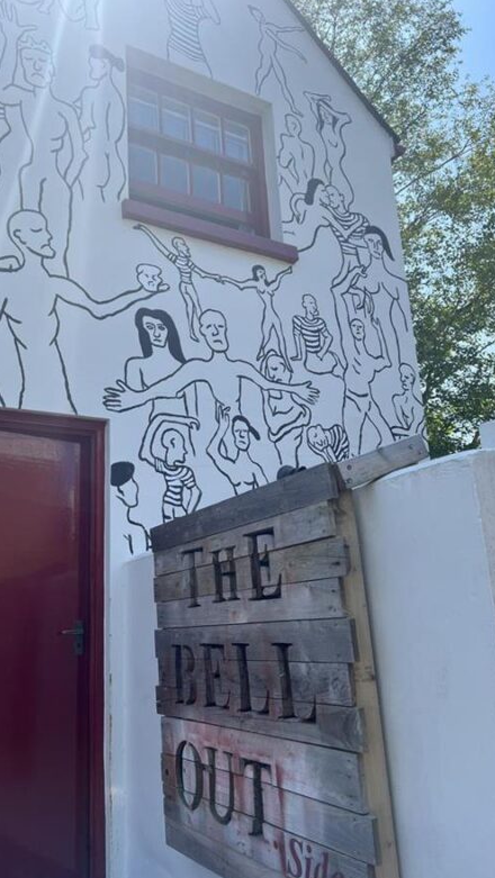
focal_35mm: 29
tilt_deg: +17.3
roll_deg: +3.0
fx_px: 676
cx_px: 207
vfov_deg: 66.0
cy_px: 445
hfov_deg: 40.1
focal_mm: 5.7
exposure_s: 1/2632
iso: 50
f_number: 1.5
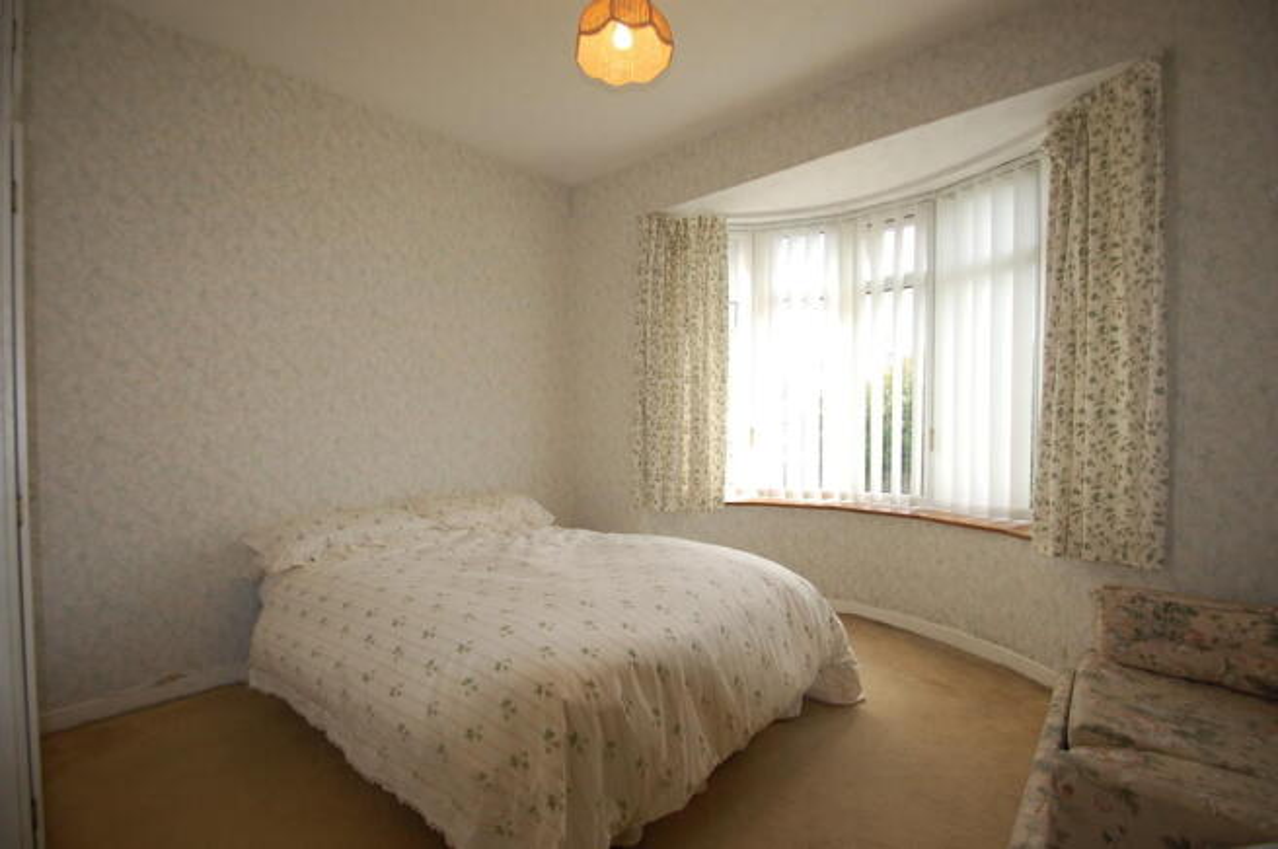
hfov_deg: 100.4
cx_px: 639
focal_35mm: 15
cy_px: 424
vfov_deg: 77.2
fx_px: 532
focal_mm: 10
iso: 400
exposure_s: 1/250
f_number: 3.5
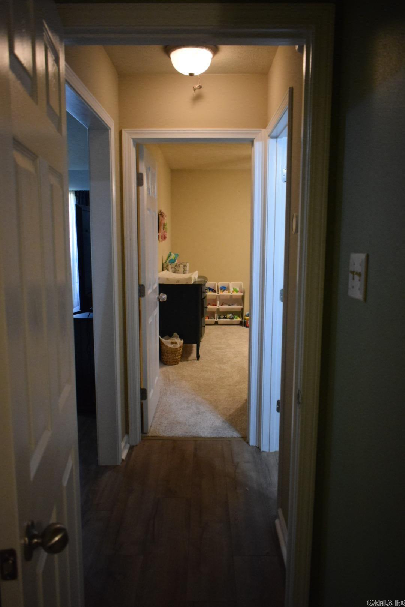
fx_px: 456
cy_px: 304
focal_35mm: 27
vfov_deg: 67.4
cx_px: 202
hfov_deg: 47.9
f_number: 3.5
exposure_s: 1/160
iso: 3200
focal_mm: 18
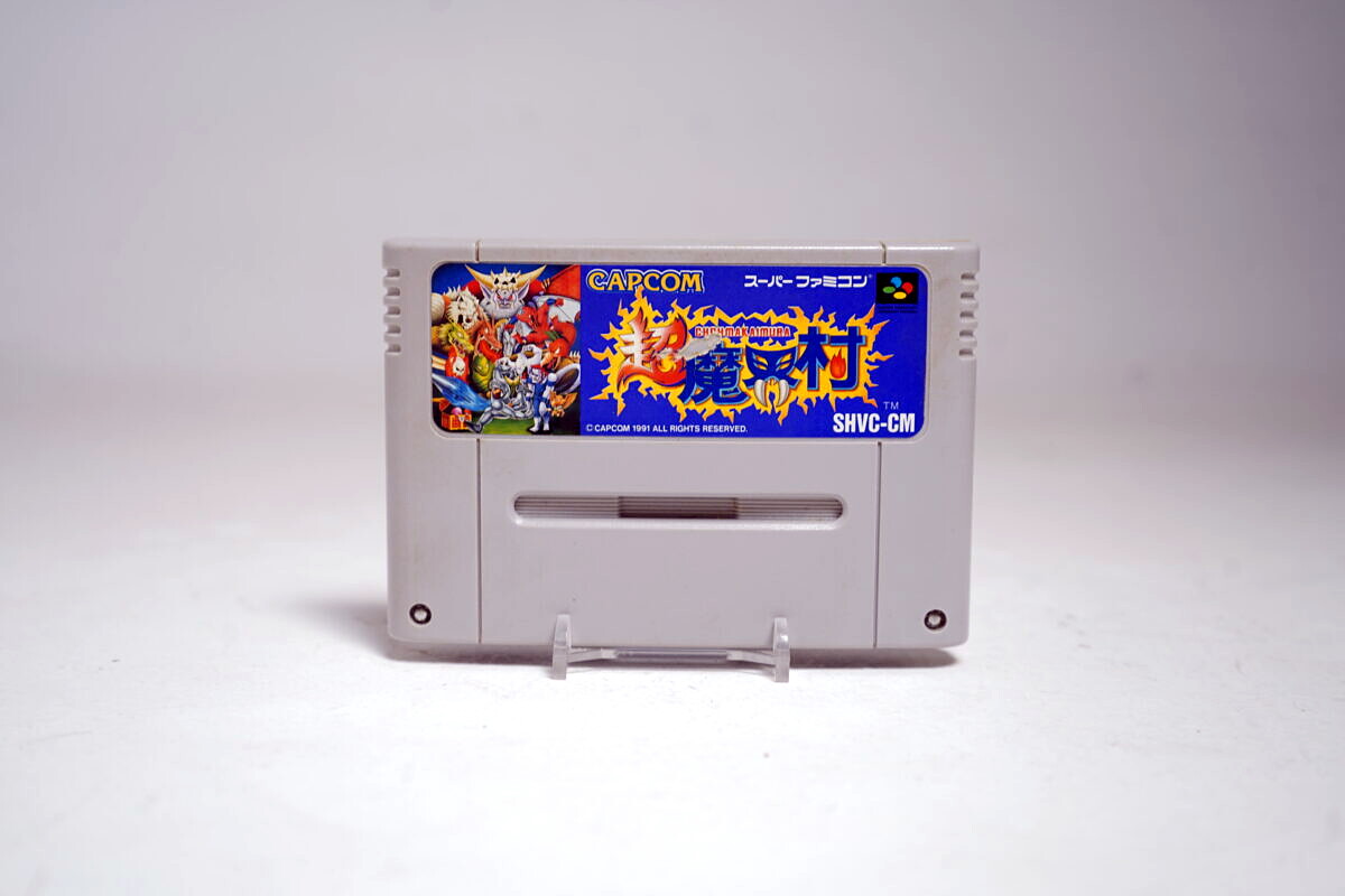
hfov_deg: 47.4
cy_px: 448
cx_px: 672
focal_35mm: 41
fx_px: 1532
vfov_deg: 32.6
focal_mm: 41
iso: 64
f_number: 5
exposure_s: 1/4
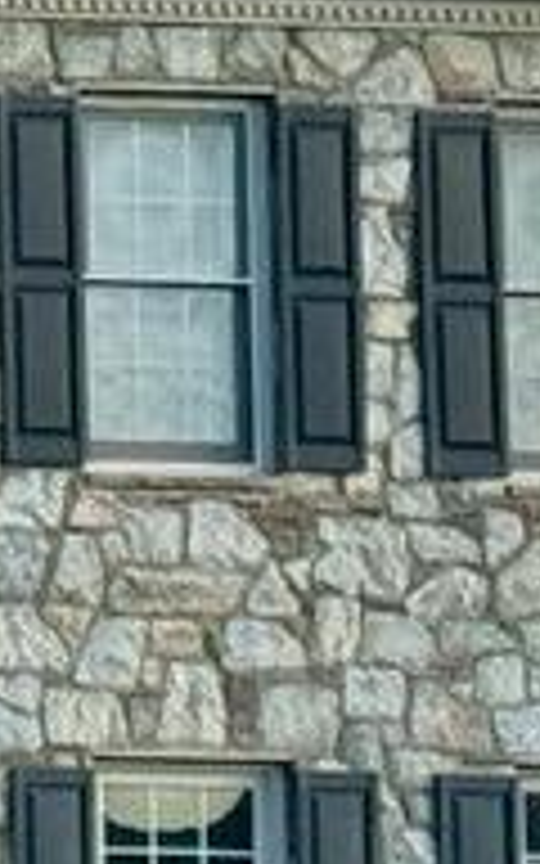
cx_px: -1526
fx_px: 10007
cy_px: 9
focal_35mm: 425
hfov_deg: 3.0
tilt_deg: +6.8
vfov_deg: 4.9
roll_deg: +0.0
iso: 64
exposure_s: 1/664
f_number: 1.78
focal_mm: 6.76
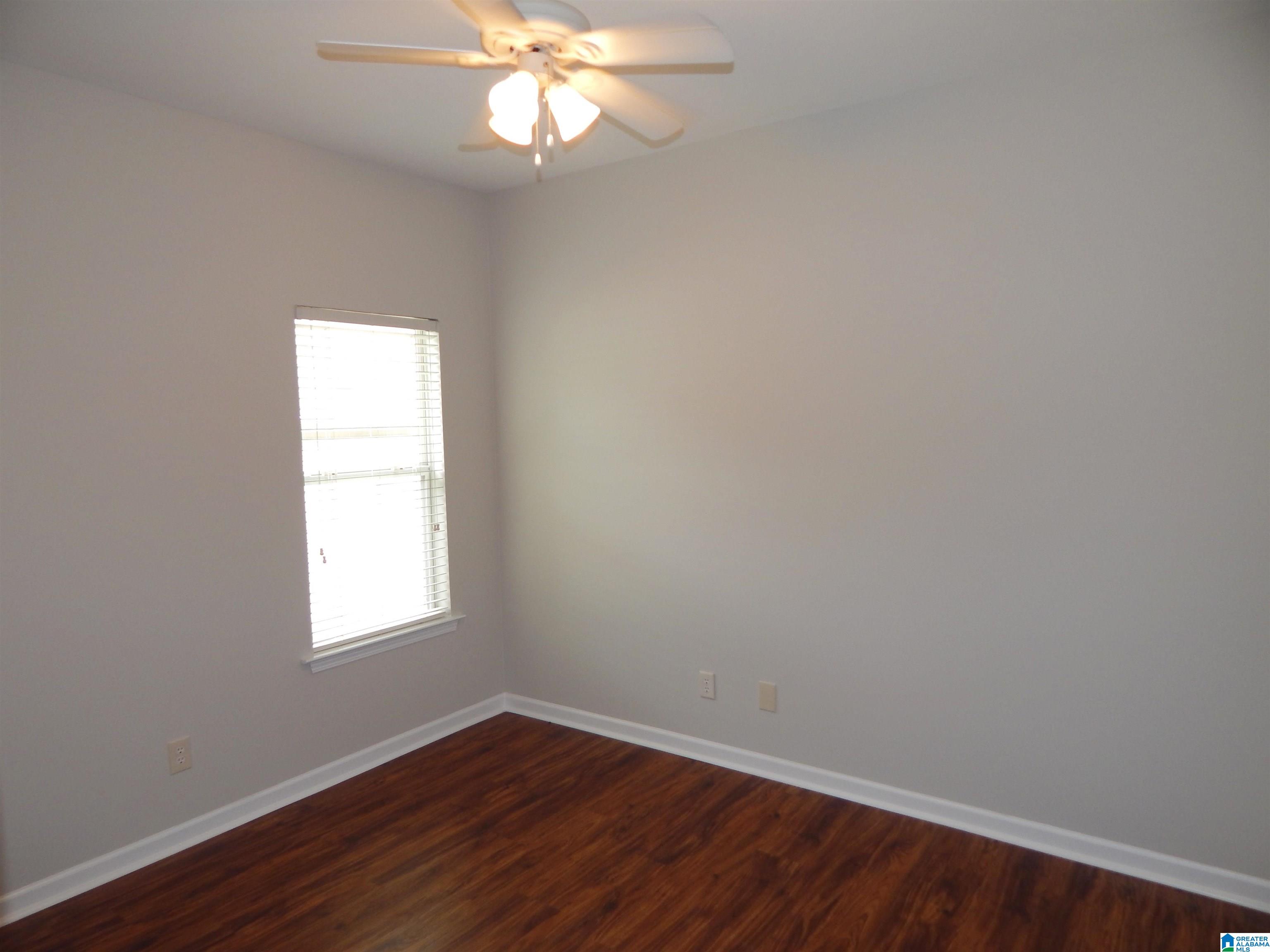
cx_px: 635
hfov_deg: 73.9
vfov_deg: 58.9
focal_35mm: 23
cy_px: 476
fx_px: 844
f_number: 3
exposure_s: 1/50
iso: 125
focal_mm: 4
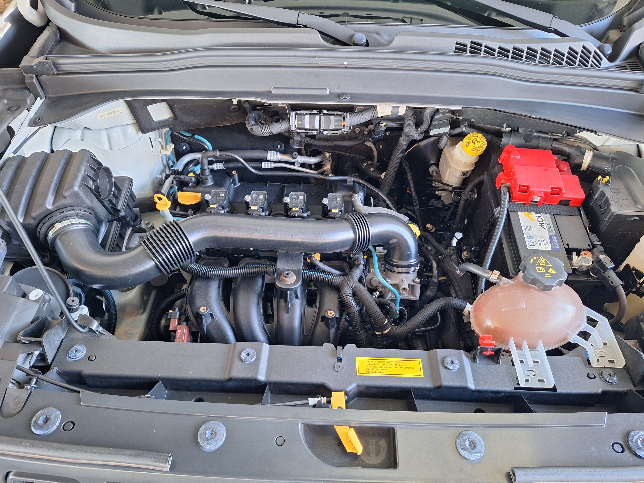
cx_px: 322
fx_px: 428
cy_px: 242
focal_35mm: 23
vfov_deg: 58.9
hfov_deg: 73.9
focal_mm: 5.54
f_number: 1.8
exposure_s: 1/30
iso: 320
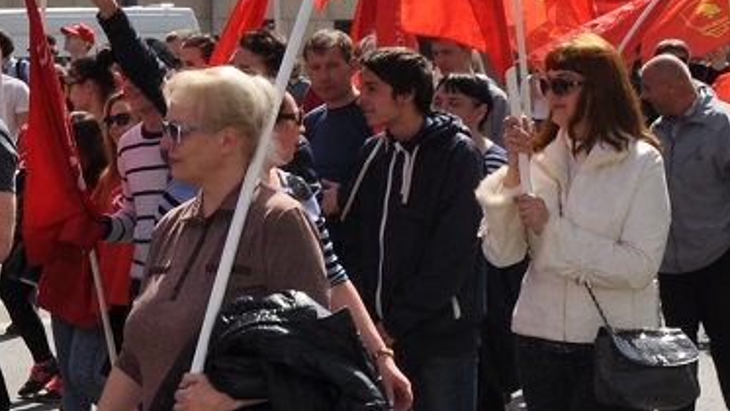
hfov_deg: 17.4
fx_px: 2304
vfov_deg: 10.1
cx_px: -69
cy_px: -19
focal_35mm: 119
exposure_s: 1/200
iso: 200
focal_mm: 22
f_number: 13
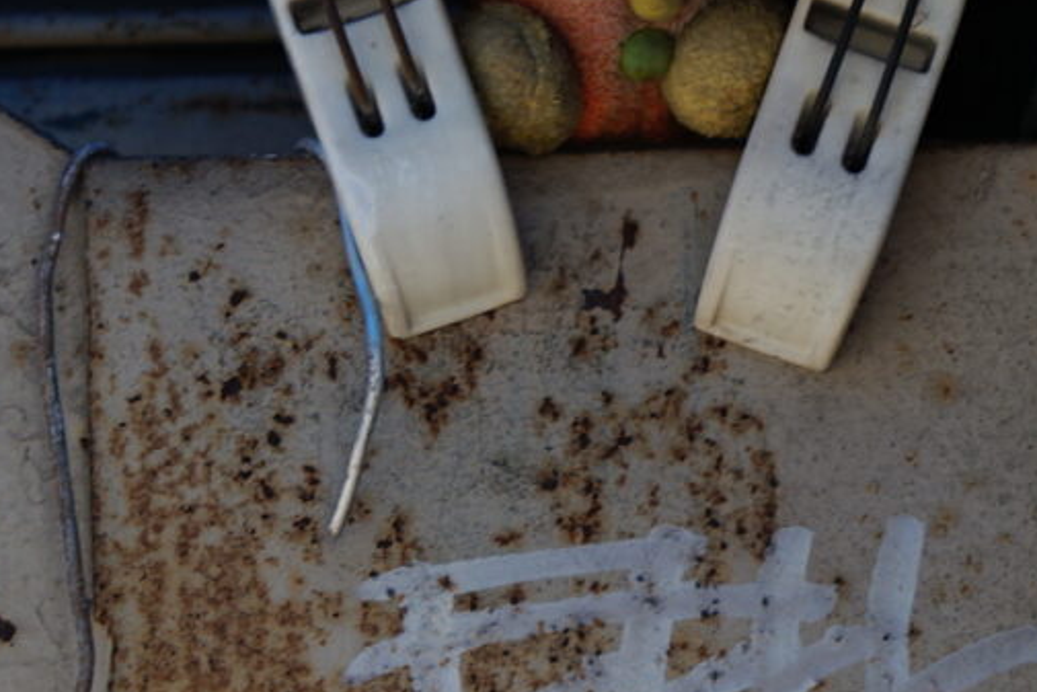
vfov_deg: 3.9
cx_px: 1160
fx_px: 10128
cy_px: 50
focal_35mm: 352
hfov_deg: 5.8
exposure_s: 1/80
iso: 100
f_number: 2.8
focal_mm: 69.3
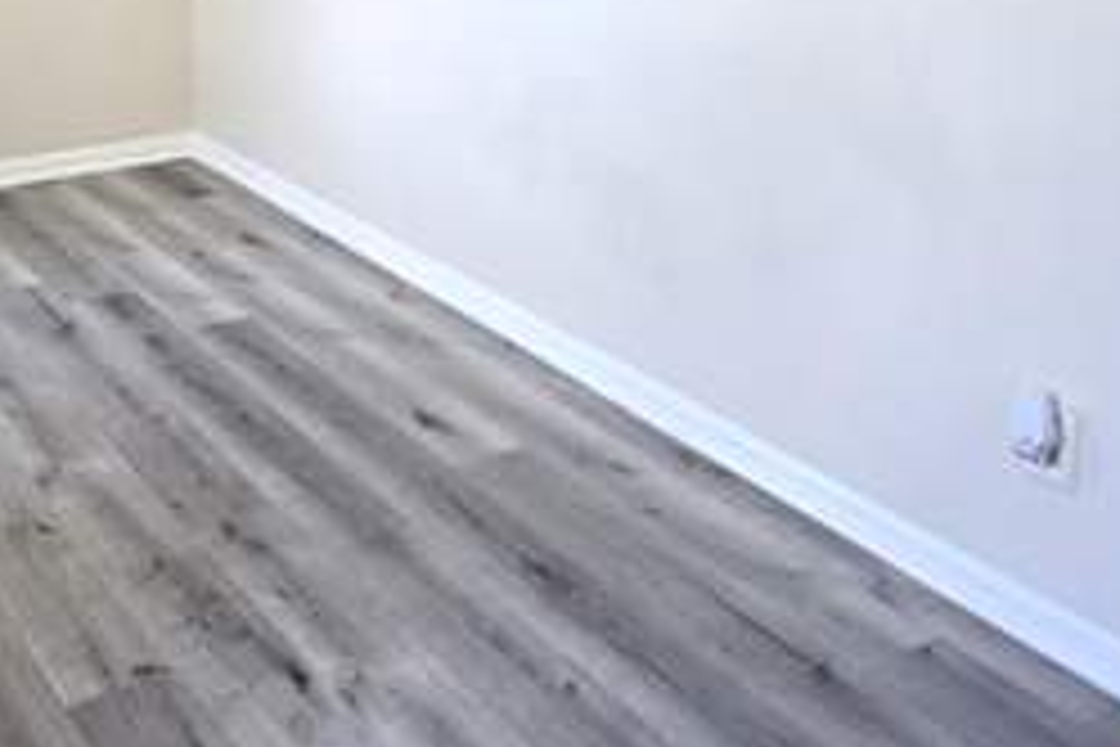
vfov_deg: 27.4
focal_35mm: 46
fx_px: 1431
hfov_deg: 41.2
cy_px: -16
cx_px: 247
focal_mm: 5.4
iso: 160
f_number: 1.8
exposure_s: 1/120
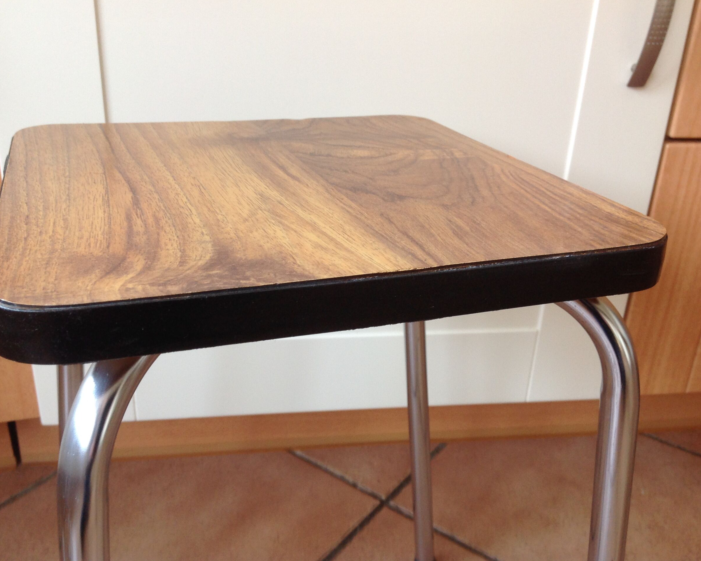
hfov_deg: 49.1
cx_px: 336
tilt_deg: -24.2
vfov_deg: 40.1
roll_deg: -2.0
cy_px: 278
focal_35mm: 37
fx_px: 768
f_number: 2.4
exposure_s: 1/15
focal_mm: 4.28
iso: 80
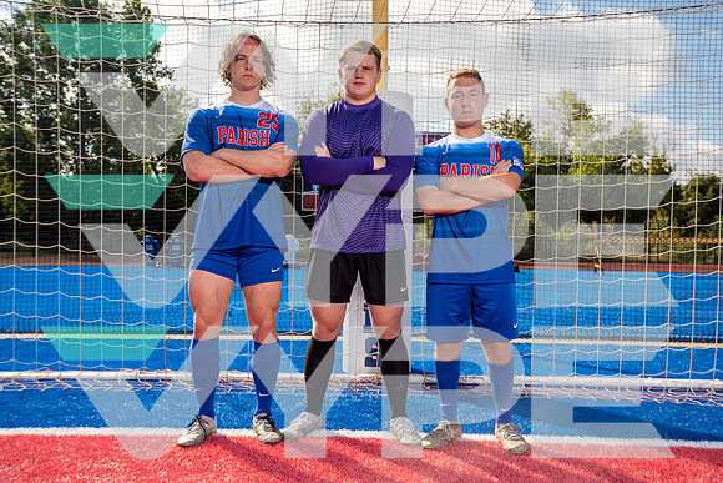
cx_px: 362
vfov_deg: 36.9
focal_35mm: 36
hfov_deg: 53.1
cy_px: 242
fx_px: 723
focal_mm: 36
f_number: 5.6
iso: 125
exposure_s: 1/250
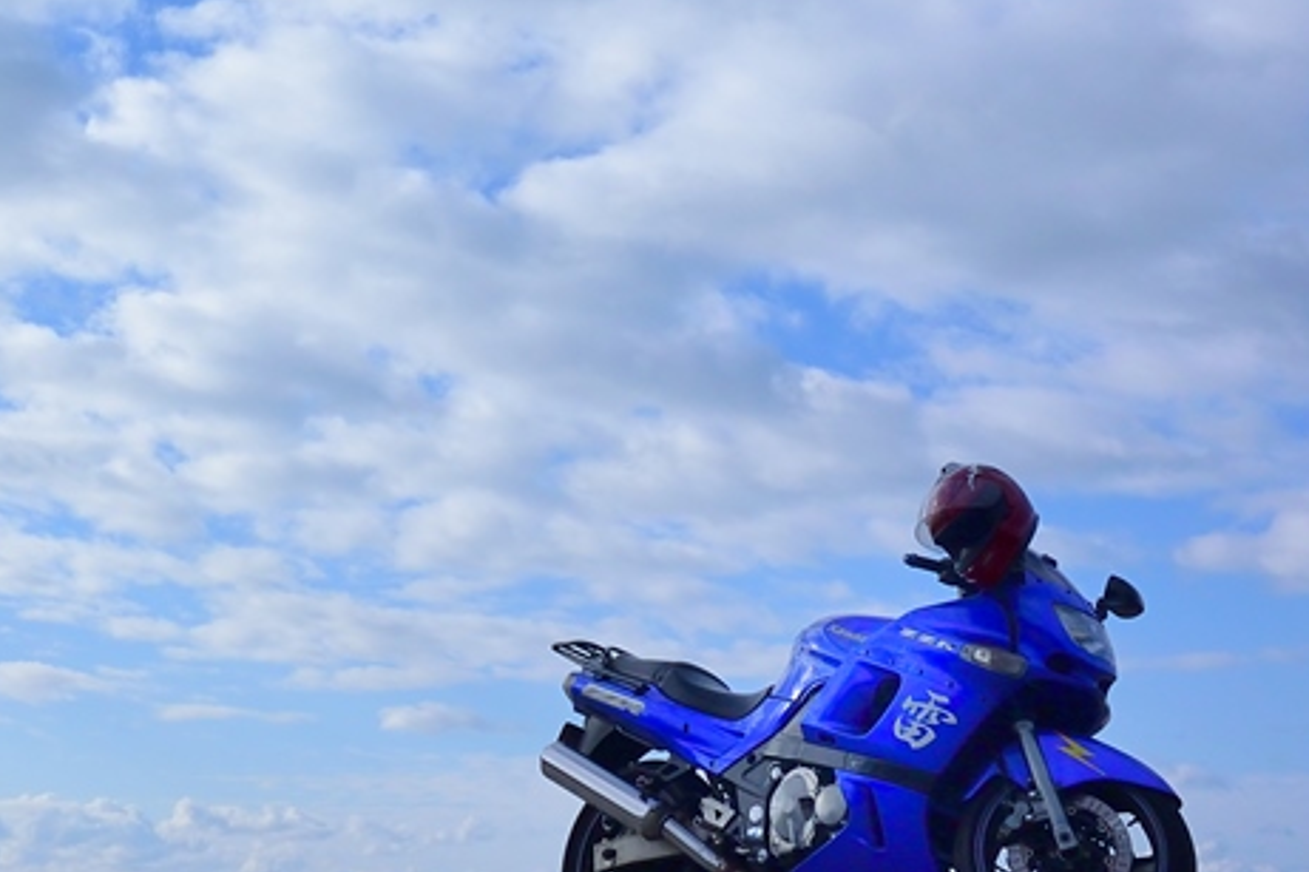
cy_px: 24
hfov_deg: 32.9
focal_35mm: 60
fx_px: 2181
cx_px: 349
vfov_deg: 21.9
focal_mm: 10
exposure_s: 1/1250
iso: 160
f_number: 5.6
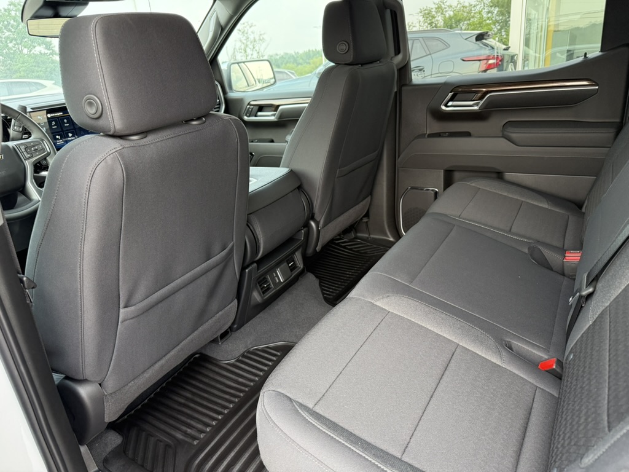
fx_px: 436
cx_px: 314
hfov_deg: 71.6
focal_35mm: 24
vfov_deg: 56.8
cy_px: 236
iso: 200
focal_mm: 6.76
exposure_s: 1/150
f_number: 1.78
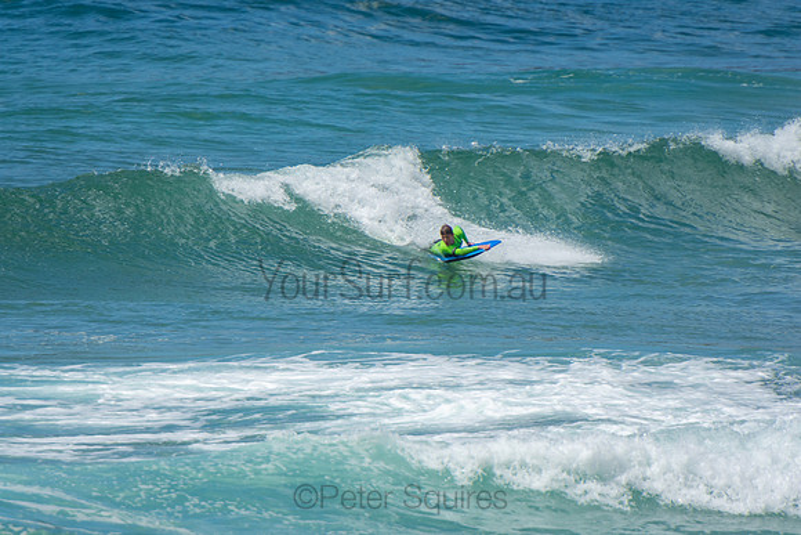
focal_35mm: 600
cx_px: 400
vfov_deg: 2.3
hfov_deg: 3.4
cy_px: 268
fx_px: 13352
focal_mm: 400
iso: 180
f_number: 5.6
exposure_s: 1/1250
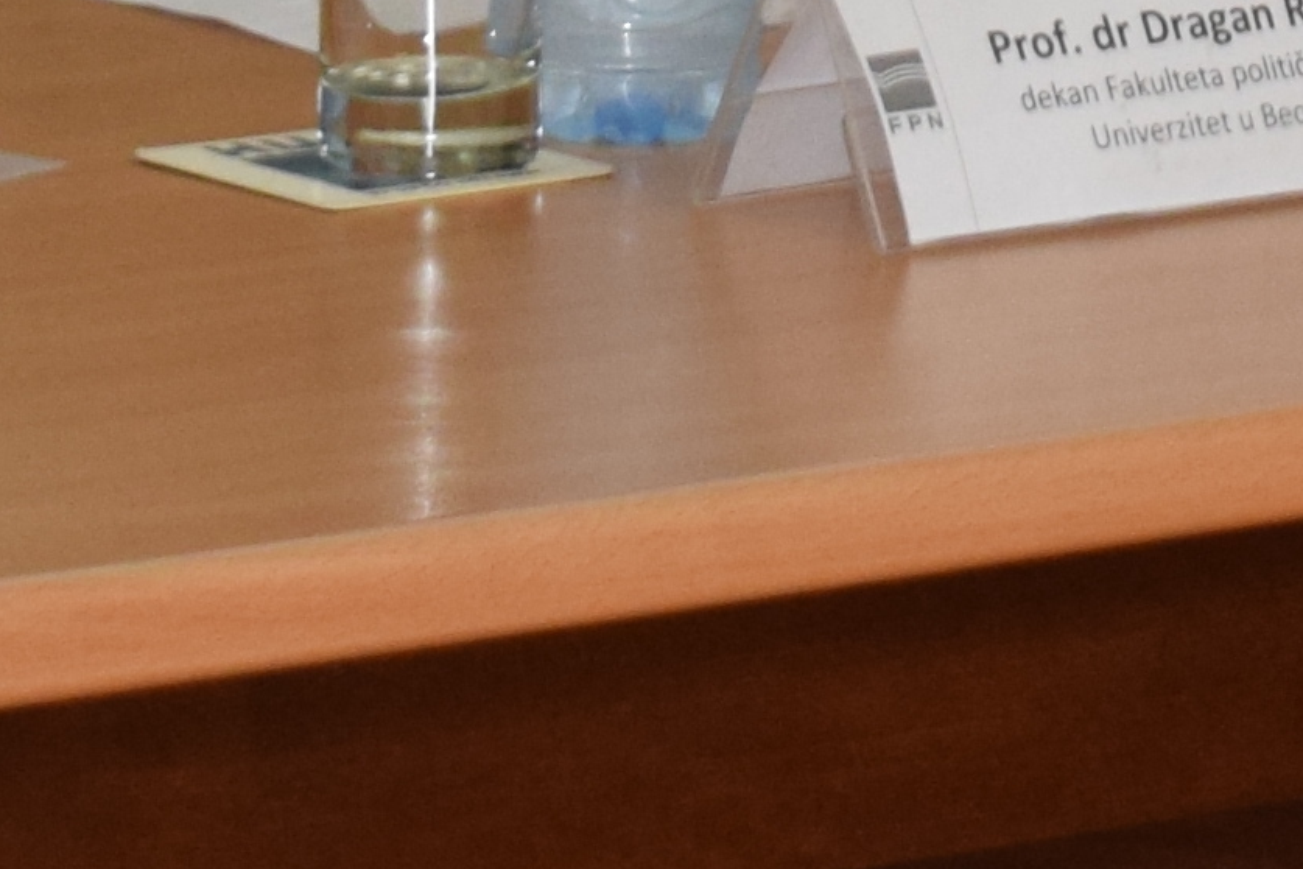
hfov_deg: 4.8
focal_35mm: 430
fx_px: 15562
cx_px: 1647
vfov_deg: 3.1
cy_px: -2106
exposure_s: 1/100
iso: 800
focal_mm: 40
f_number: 5
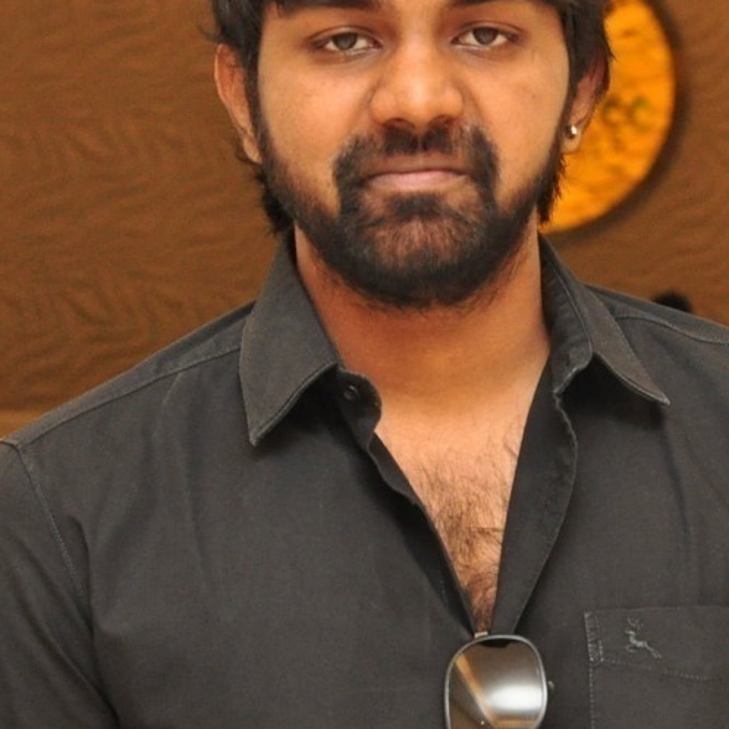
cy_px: 344
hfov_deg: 8.6
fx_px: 4837
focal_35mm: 203
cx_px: 368
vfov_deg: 8.6
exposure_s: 1/125
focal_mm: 66
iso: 1600
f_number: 7.1
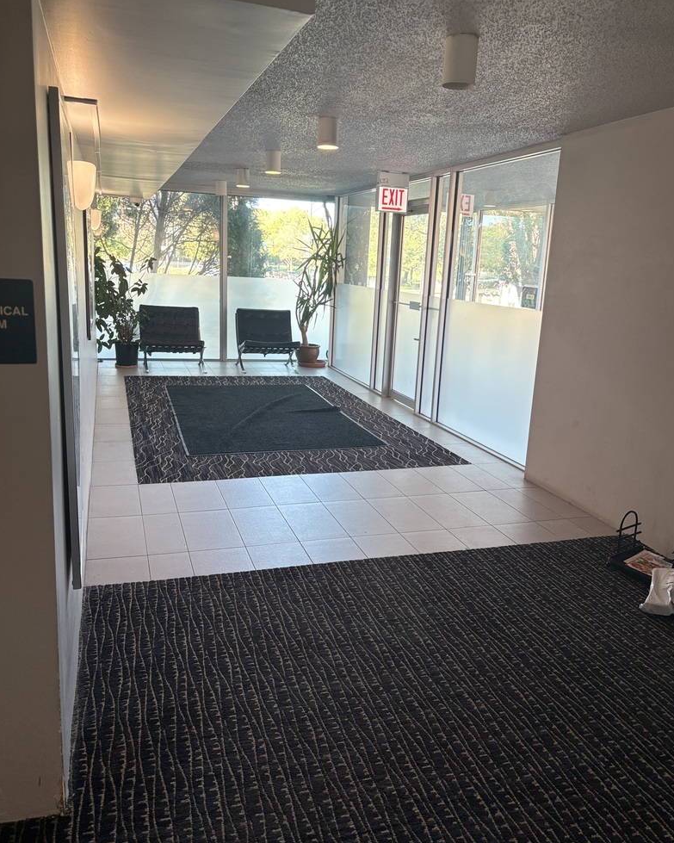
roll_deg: -2.7
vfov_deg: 62.2
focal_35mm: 28
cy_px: 419
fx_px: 698
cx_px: 340
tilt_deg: -11.6
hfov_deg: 51.5
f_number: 1.6
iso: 100
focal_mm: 5.96
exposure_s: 1/60
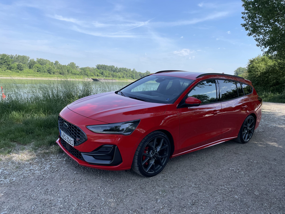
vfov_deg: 53.1
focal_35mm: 26
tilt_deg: -5.3
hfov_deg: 67.3
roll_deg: -2.5
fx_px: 214
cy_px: 107
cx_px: 142
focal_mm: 4.2
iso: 32
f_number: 1.6
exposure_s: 1/2212
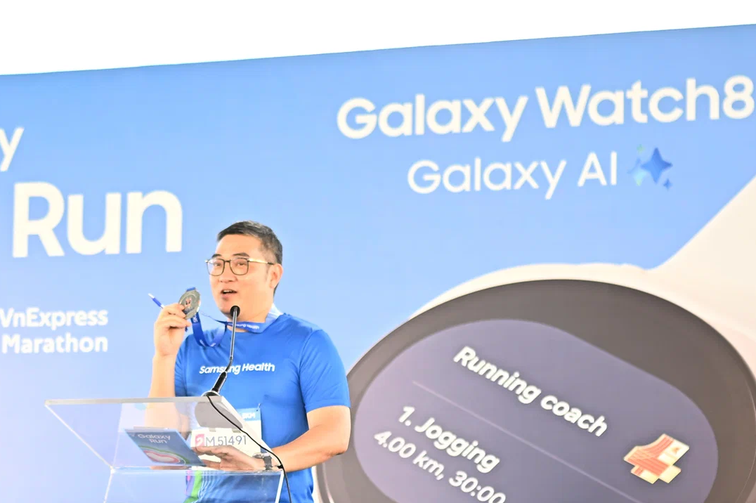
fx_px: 2078
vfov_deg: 13.7
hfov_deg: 20.3
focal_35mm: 99
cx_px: 114
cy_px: 449
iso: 50
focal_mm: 35
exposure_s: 1/200
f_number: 2.2
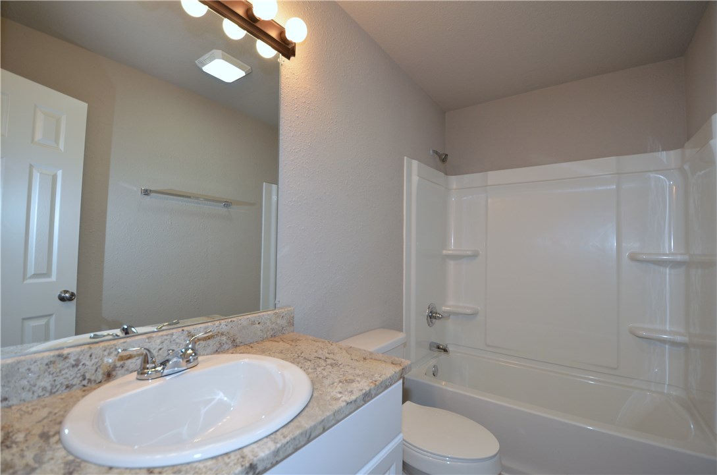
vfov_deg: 77.1
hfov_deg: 100.5
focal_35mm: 15
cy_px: 238
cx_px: 358
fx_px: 298
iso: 280
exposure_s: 1/60
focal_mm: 10
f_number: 4
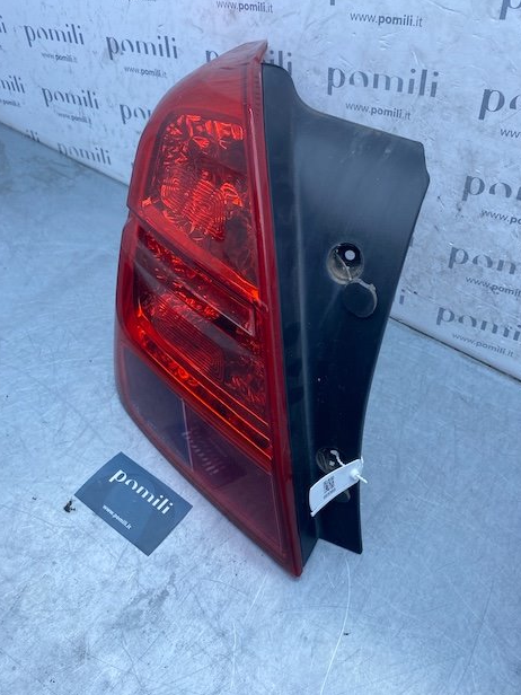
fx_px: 542
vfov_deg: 65.3
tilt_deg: -49.3
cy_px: 340
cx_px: 265
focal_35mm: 27
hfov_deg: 51.4
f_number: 1.8
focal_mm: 4.25
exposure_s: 1/719
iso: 32
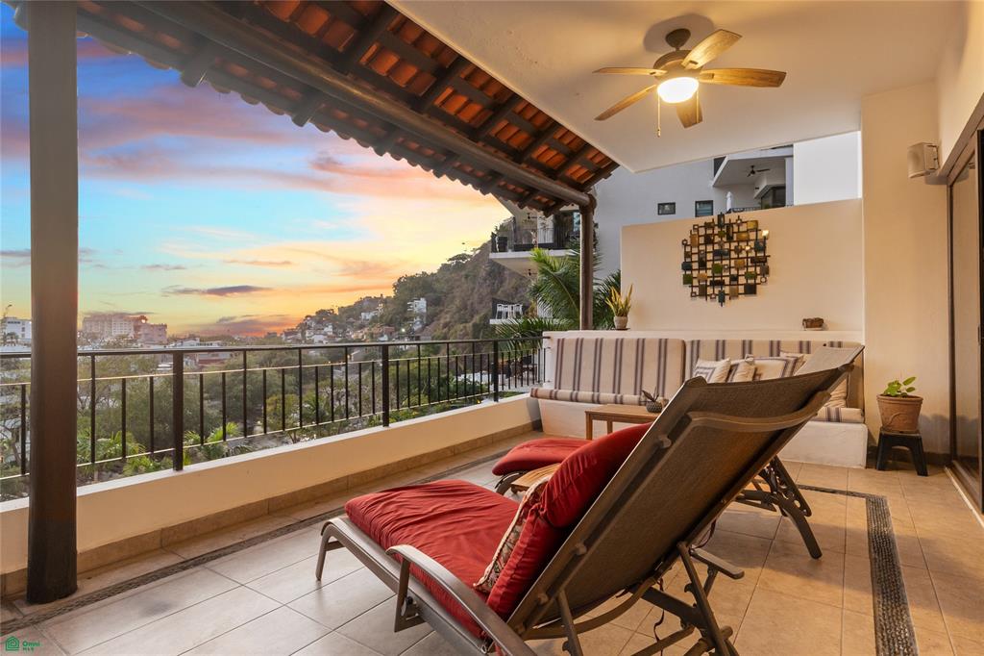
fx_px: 492
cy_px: 328
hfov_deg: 90.0
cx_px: 492
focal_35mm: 18
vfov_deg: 67.3
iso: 500
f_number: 8
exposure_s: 1/3
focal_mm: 12
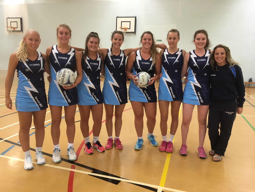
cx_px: 128
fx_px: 214
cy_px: 96
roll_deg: -2.9
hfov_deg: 61.7
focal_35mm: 29
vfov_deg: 48.2
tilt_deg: -9.1
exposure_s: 1/33
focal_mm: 4.15
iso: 80
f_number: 2.2
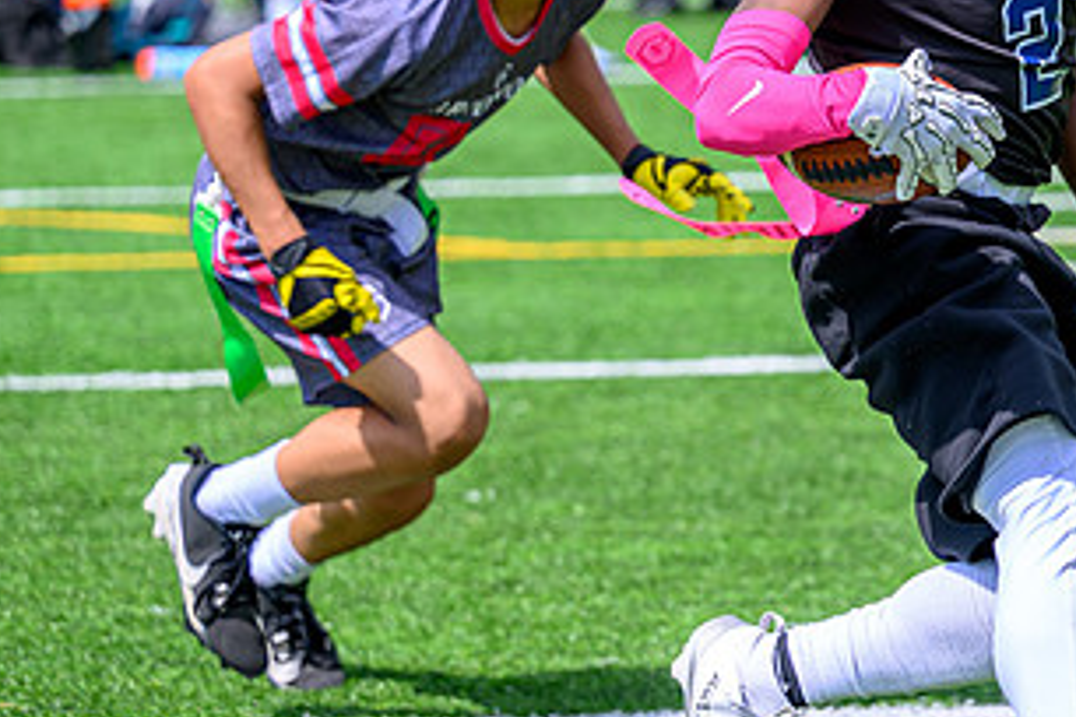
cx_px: 1054
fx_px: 7621
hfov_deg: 8.0
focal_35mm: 255
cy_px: 86
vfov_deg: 5.4
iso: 64
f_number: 3.2
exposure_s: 1/800
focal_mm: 110
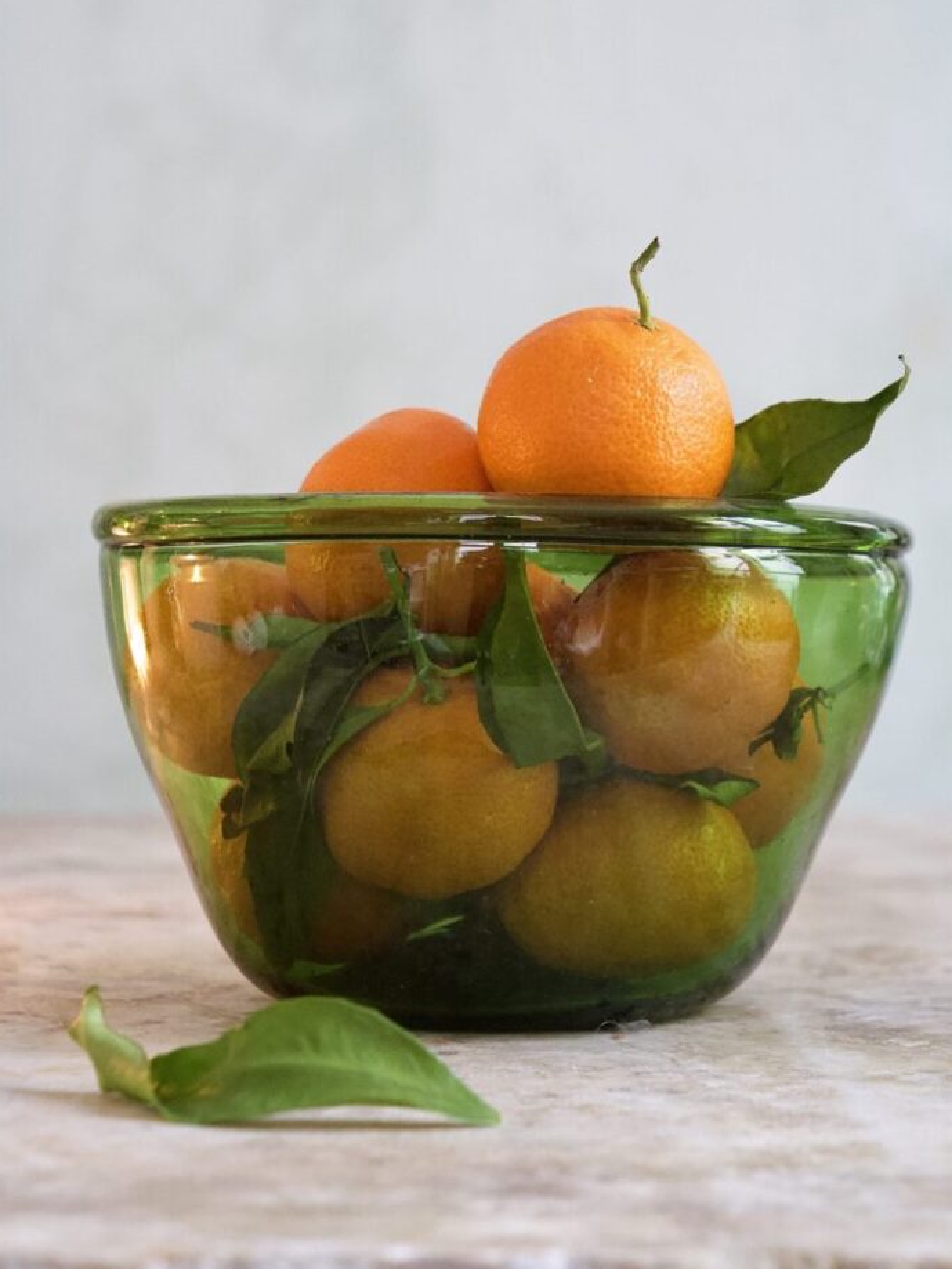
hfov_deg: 12.8
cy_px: 568
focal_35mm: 116
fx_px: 4252
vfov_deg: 17.0
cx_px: 522
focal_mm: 52
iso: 3200
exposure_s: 1/40
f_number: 4
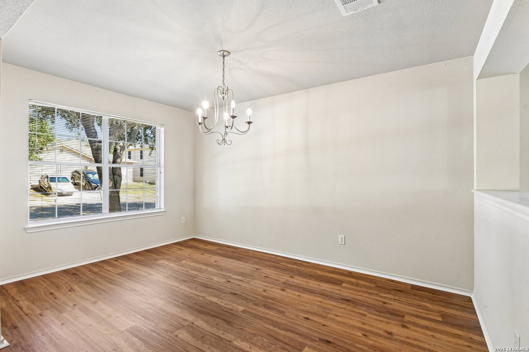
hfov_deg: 96.7
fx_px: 235
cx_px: 264
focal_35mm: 16
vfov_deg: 73.7
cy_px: 176
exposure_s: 1/15
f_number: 8
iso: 1800
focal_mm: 16
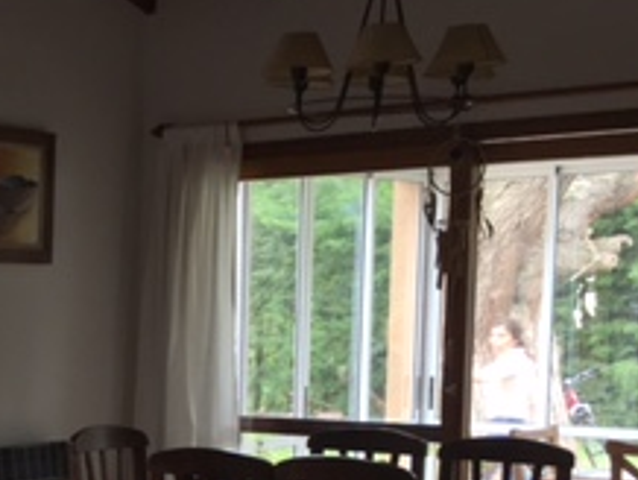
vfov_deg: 17.0
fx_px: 1568
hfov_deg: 20.8
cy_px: 471
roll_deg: +0.0
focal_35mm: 85
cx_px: -208
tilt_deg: -6.1
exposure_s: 1/33
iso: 32
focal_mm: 4.15
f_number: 2.2
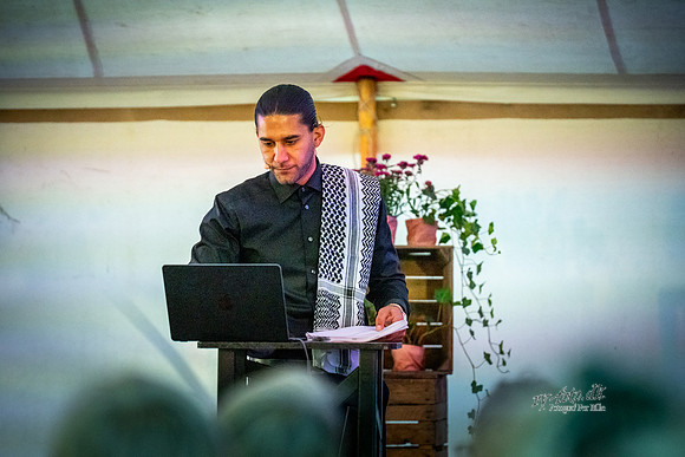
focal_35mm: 170
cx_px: 348
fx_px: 3228
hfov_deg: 12.1
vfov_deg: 8.1
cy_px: 228
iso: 32000
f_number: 2.8
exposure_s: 1/8000
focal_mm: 165
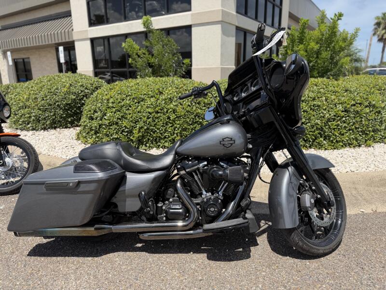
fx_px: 268
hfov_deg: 71.6
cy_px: 145
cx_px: 193
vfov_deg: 56.8
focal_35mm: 24
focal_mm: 6.76
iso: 80
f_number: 1.78
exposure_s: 1/3145
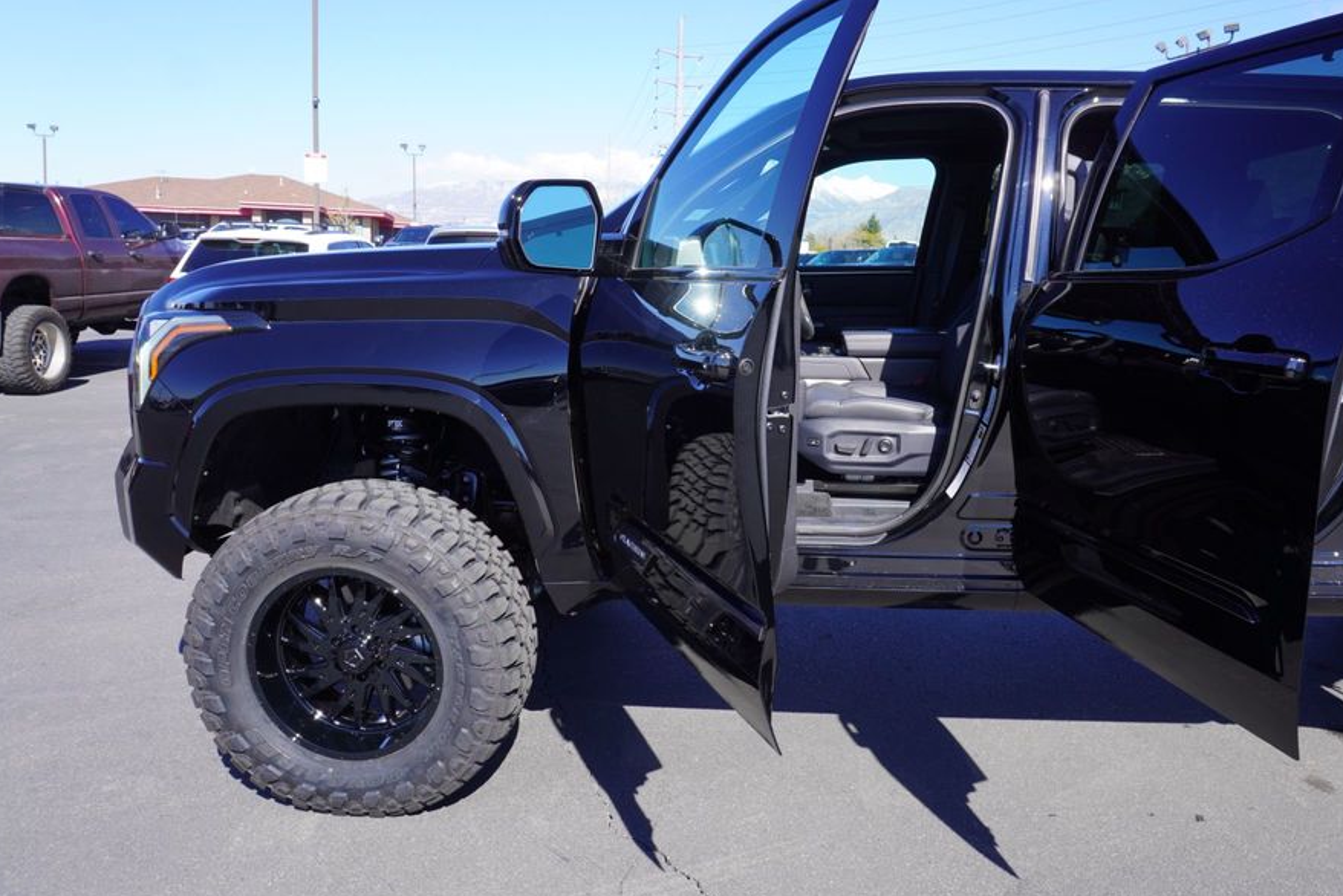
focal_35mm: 28
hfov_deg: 65.1
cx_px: 769
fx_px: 1045
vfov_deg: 46.4
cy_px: 424
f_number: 8
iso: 100
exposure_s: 1/125
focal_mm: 16
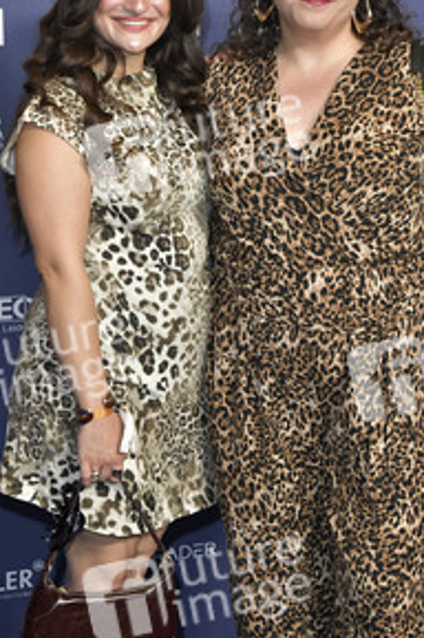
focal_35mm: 72
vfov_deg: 28.0
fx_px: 1275
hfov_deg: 18.9
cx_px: 261
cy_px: 258
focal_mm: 52
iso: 2000
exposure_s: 1/200
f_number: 6.3
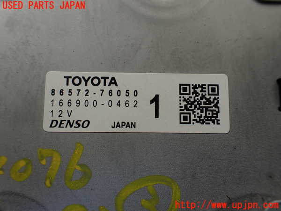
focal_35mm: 30
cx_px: 140
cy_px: 106
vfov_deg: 46.8
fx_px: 244
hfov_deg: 60.0
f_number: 3.2
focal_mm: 5.4
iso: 100
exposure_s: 1/125
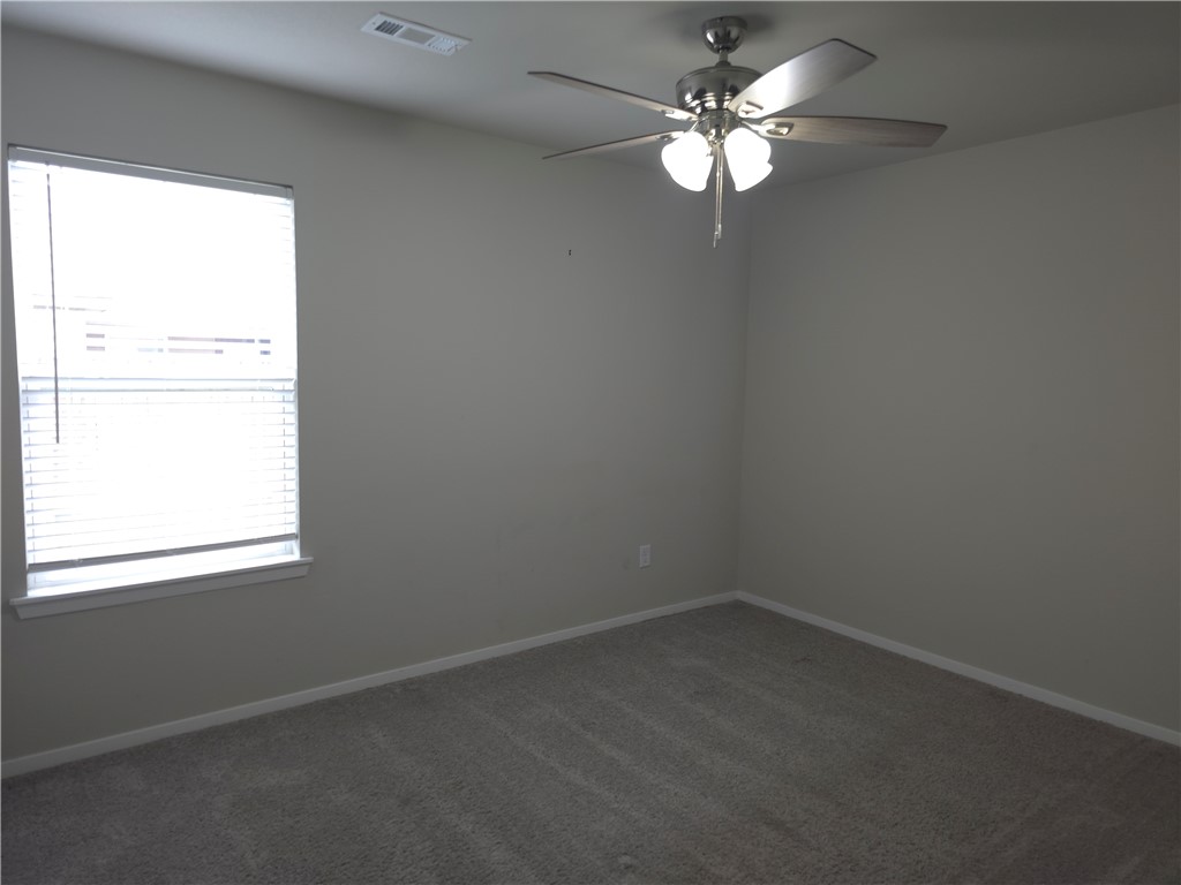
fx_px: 785
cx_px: 590
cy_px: 442
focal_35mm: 23
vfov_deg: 58.9
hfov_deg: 73.9
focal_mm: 6.3
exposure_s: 1/60
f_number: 1.7
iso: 80
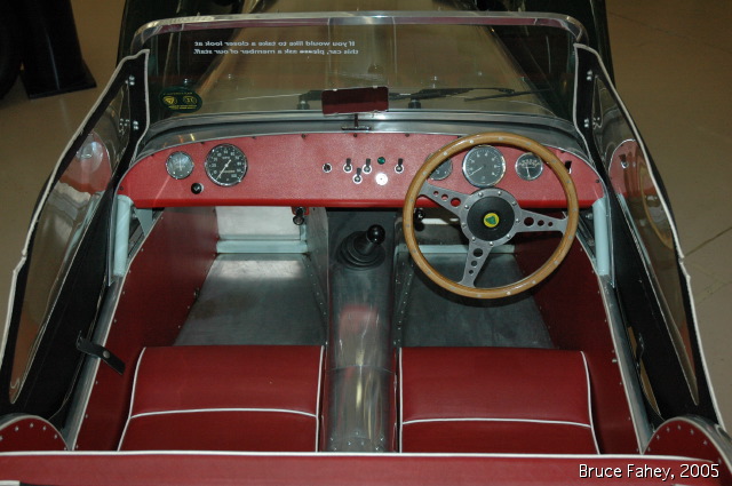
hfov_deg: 42.4
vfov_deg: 28.9
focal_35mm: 46
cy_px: 243
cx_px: 366
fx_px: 944
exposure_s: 1/60
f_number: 4
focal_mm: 31
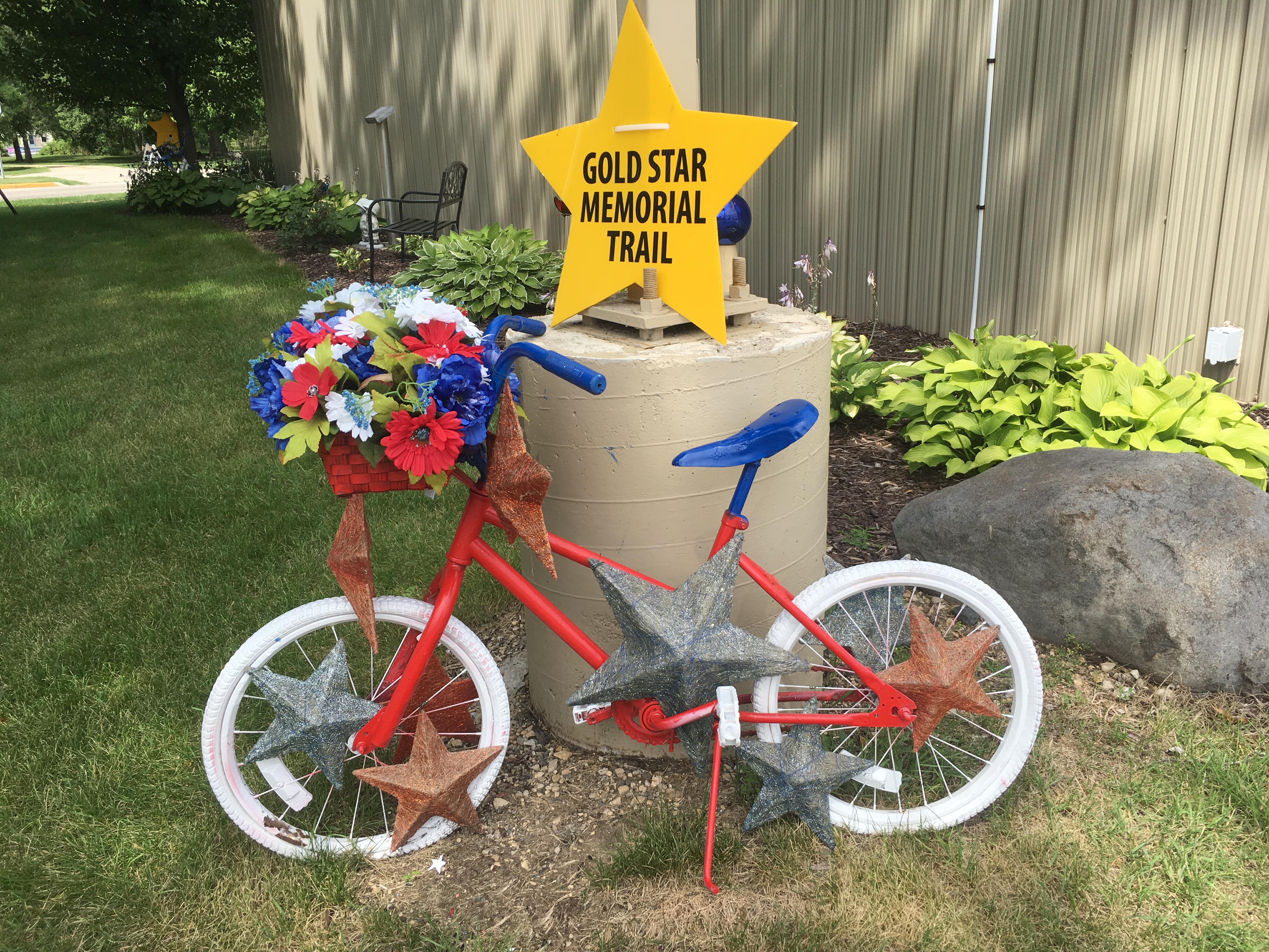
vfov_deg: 48.2
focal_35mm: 29
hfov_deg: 61.7
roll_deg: +1.6
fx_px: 1063
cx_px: 634
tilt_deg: -18.2
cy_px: 476
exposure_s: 1/668
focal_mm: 4.15
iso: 25
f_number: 2.2
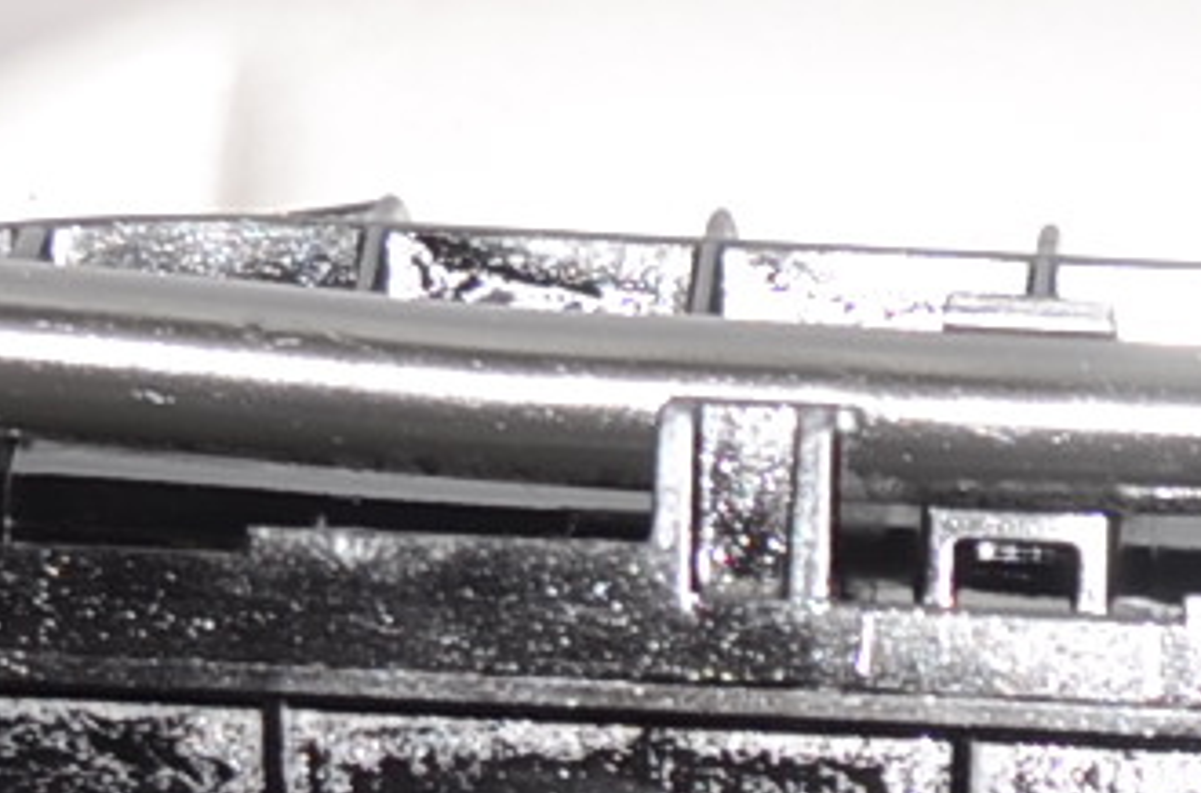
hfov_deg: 7.6
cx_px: 1481
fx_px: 8948
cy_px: 1742
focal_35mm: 269
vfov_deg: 5.0
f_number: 4.5
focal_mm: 24
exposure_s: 1/100
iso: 100
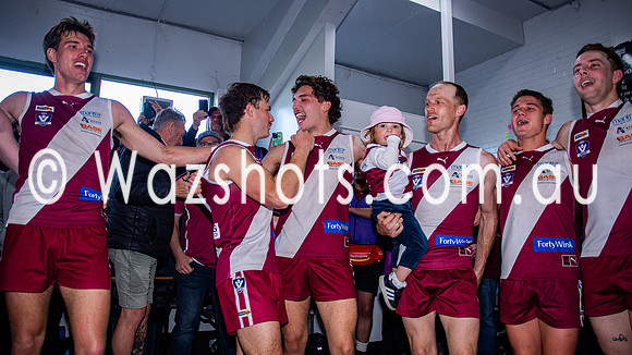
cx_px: 305
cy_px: 188
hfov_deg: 71.4
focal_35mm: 26
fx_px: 439
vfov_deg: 44.0
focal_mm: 16
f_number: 2.8
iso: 400
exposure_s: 1/160
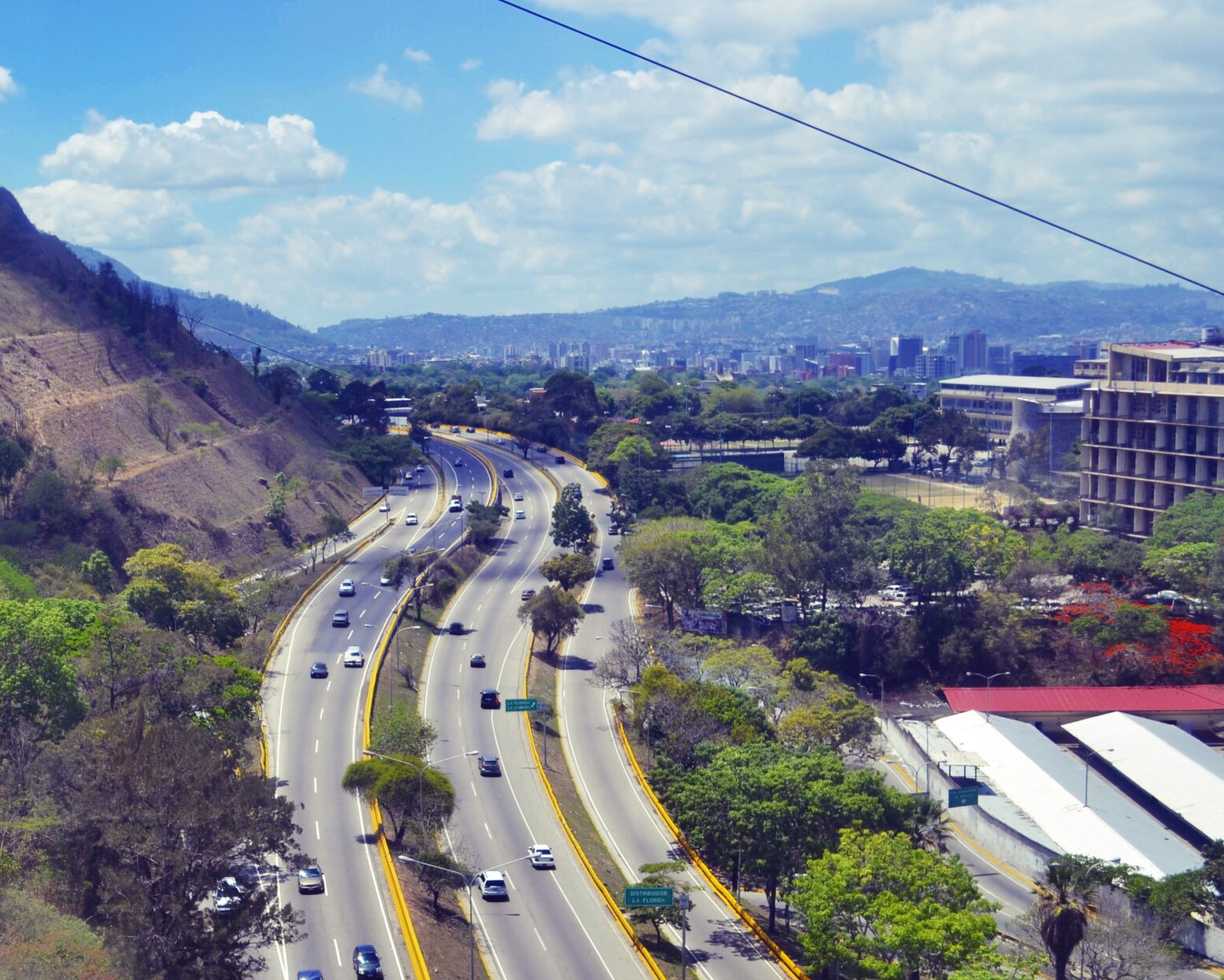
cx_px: 251
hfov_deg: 32.7
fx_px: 2029
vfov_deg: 27.0
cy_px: 632
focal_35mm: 56
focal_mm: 24
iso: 100
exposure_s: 1/320
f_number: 5.6
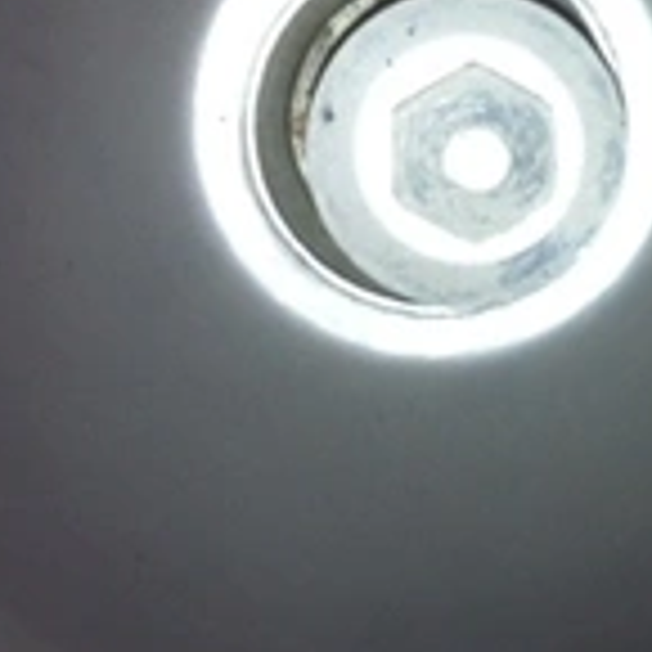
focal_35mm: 85
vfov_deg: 20.2
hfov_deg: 20.0
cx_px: 585
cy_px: 124
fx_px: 1811
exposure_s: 1/15
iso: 80
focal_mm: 3.85
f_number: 2.8
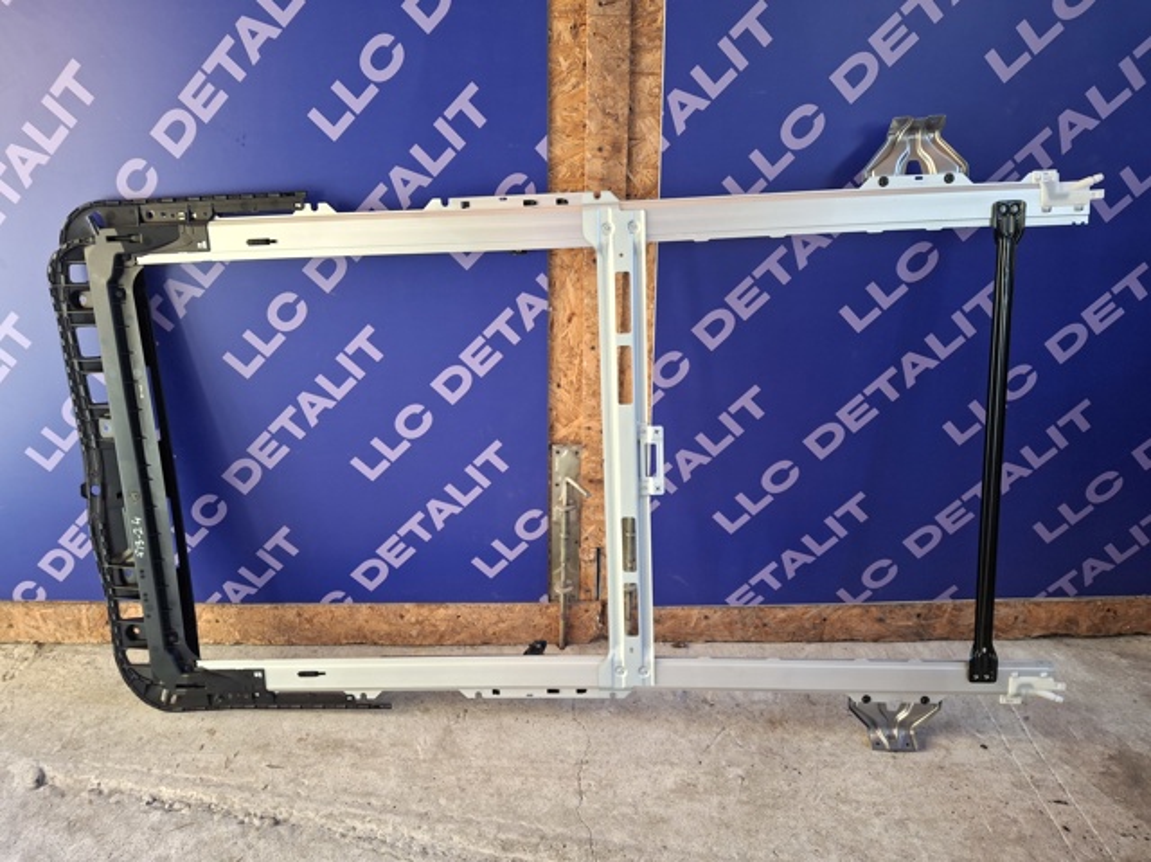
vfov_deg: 54.8
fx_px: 831
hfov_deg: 69.4
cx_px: 576
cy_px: 431
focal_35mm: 25
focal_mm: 4.69
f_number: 1.8
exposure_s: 1/50
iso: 125
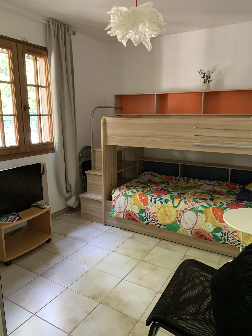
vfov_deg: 67.3
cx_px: 126
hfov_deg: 53.1
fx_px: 252
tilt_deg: -11.5
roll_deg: -1.3
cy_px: 168
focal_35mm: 26
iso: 400
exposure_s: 1/49
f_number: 1.8
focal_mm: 4.25
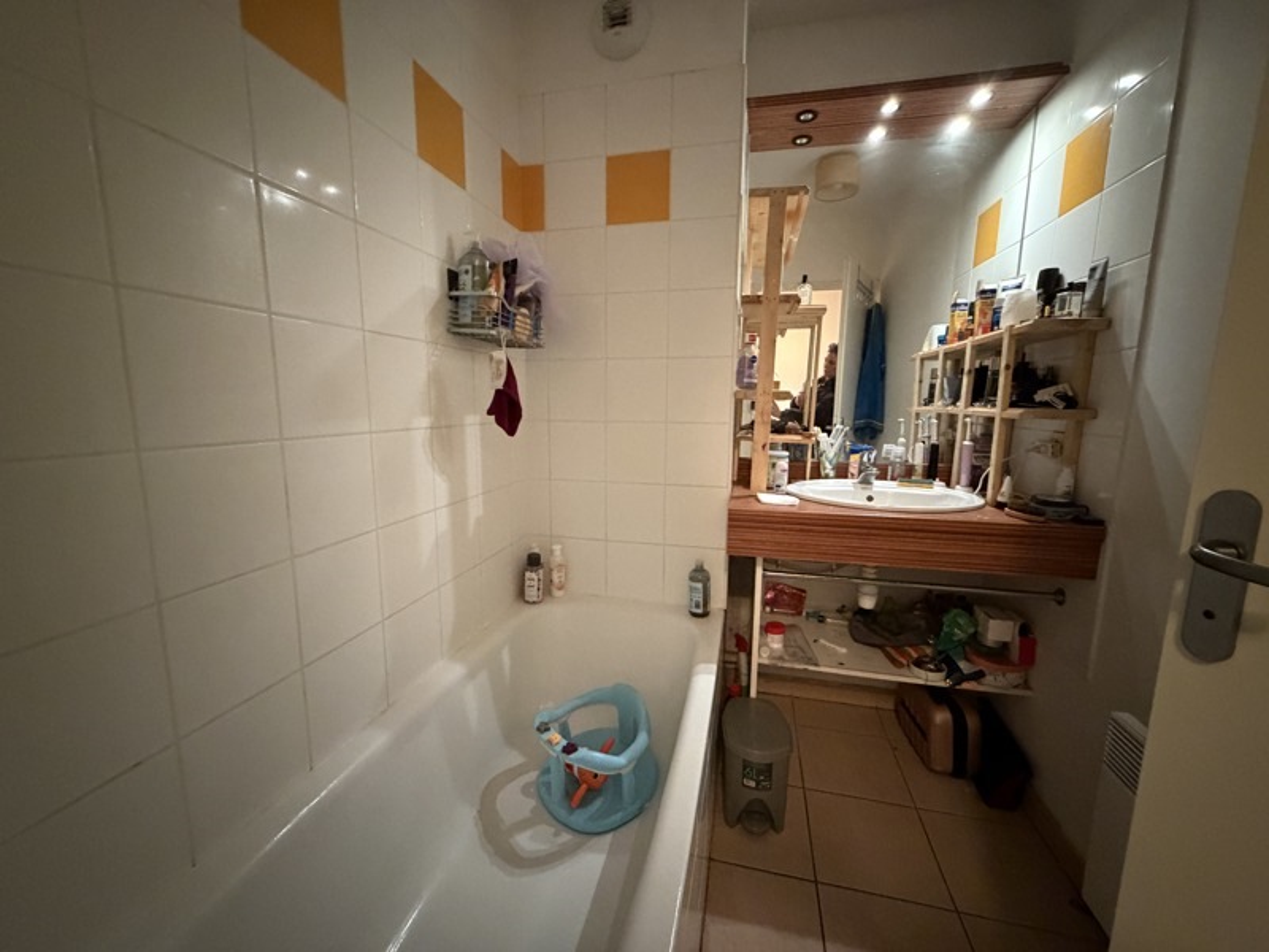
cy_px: 476
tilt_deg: -9.1
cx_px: 634
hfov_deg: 102.1
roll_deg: +0.3
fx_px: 513
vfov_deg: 85.7
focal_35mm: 14
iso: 1000
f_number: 2.2
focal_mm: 2.22
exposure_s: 1/33
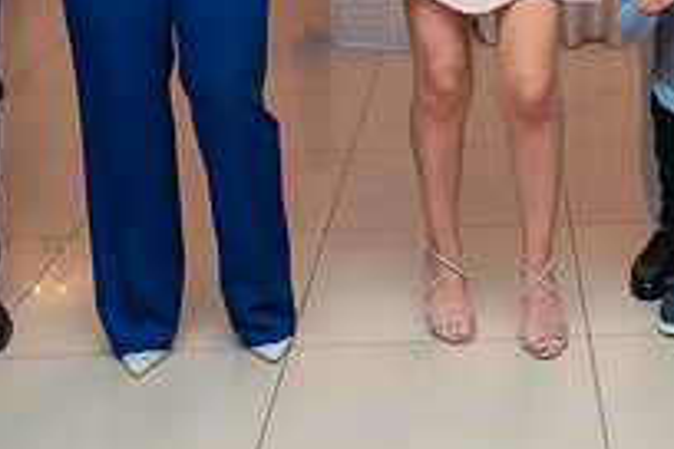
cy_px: -25
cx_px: 603
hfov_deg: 28.2
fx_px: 1292
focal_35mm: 69
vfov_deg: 19.1
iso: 1600
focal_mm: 20
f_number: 2.8
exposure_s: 1/200
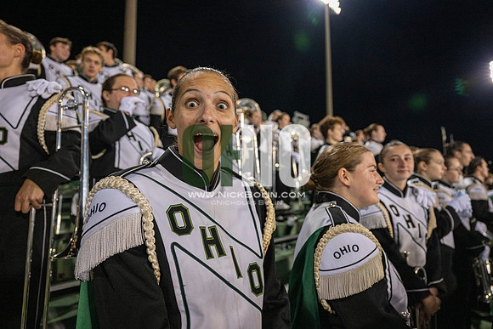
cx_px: 246
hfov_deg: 73.7
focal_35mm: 24
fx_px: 329
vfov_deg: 53.2
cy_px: 164
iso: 2000
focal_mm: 24
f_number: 3.2
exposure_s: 1/500
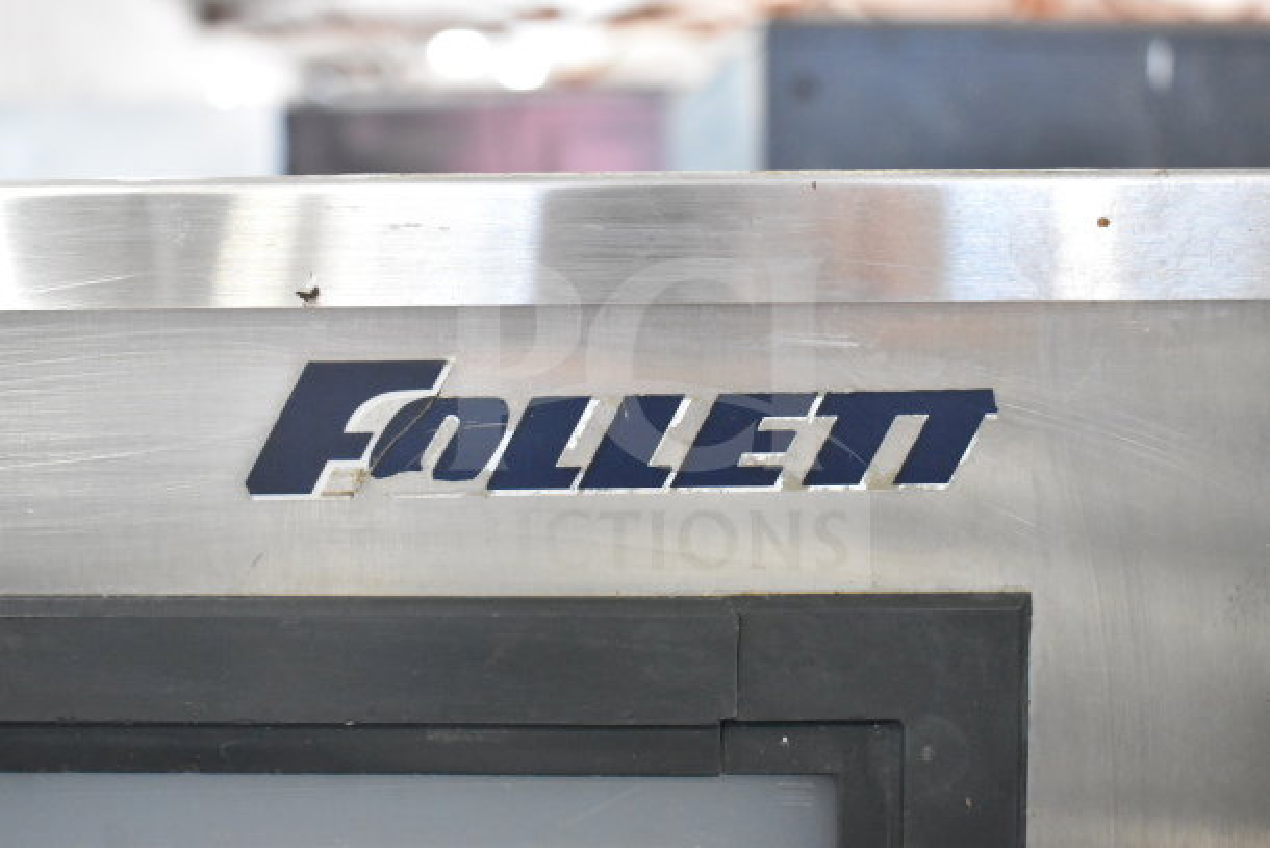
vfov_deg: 29.0
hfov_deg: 42.3
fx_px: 1641
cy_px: 424
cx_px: 635
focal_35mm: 46
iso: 6400
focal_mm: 31
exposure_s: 1/125
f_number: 5.6
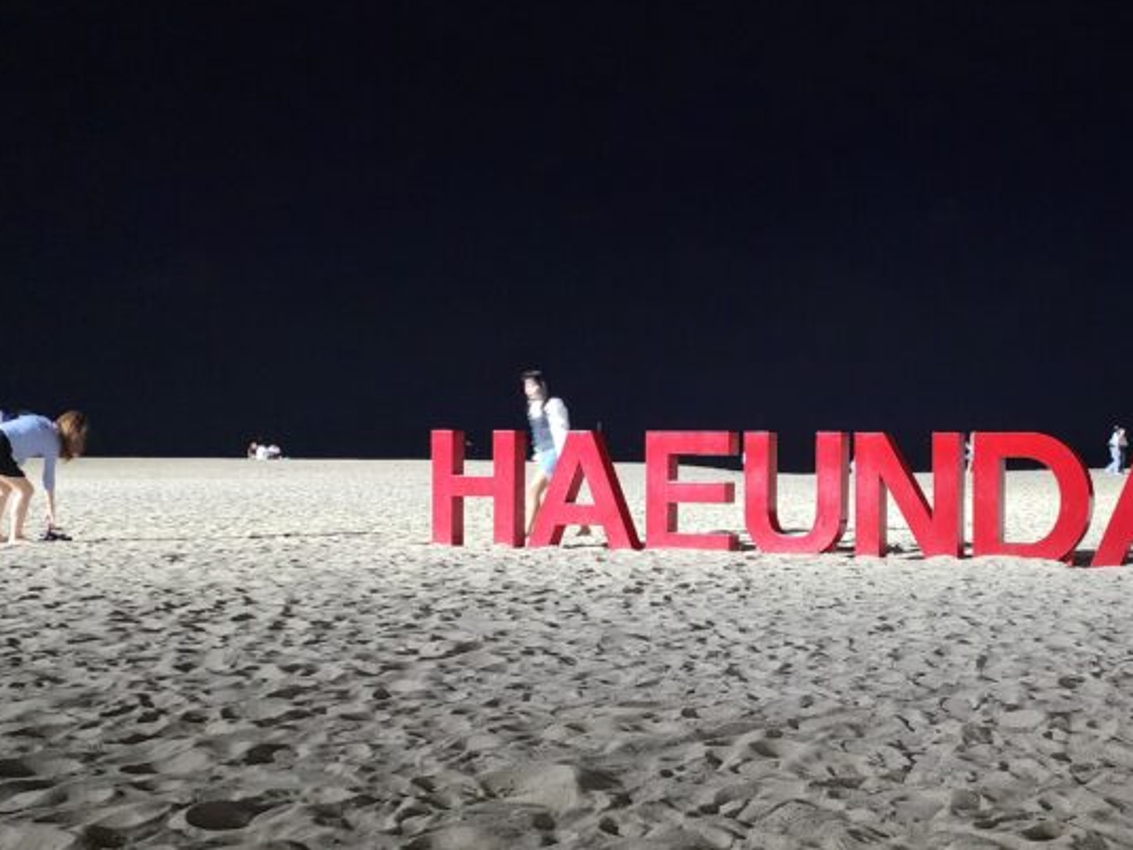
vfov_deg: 32.8
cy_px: 498
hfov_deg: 40.8
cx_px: 934
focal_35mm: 44
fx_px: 1440
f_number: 1.8
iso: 800
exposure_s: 1/24
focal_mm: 6.4
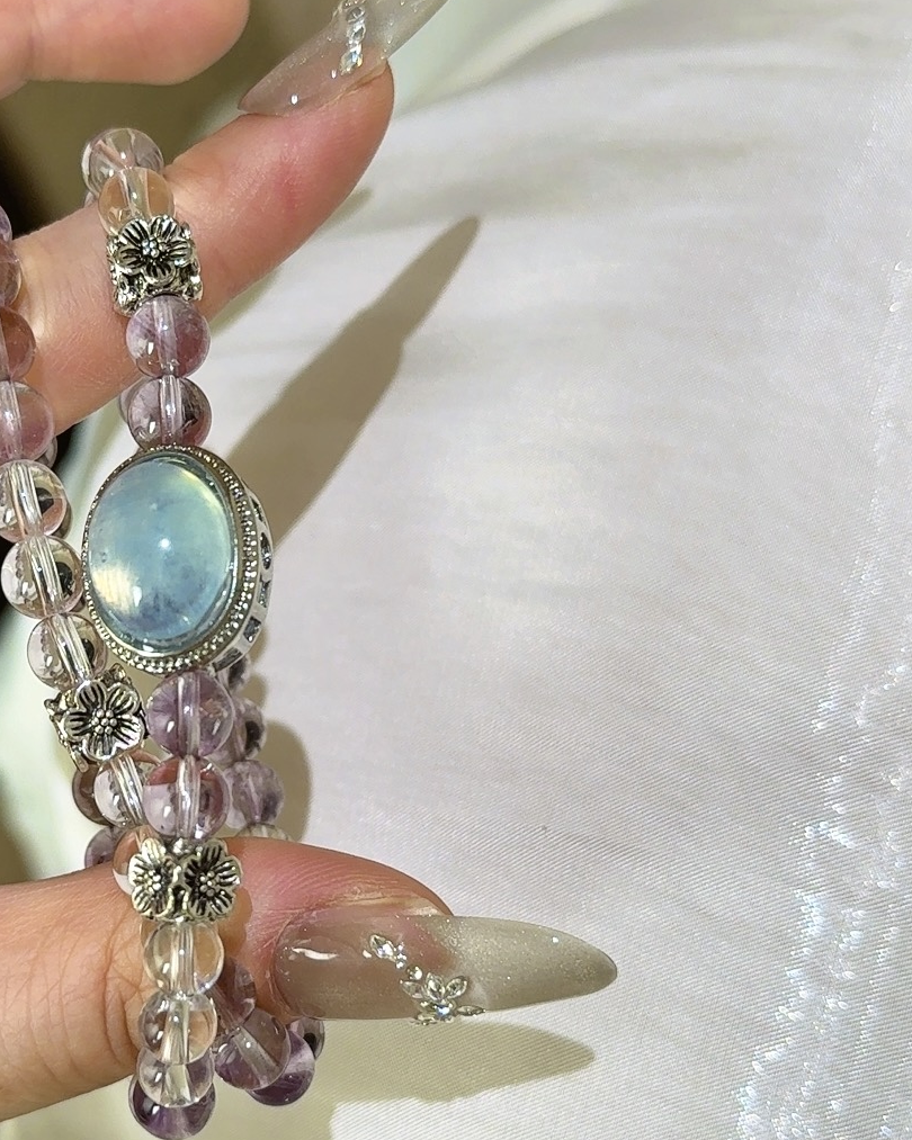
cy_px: 692
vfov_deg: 30.4
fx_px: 2092
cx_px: 278
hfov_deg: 24.4
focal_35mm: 62
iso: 64
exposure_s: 1/100
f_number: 1.78
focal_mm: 6.76
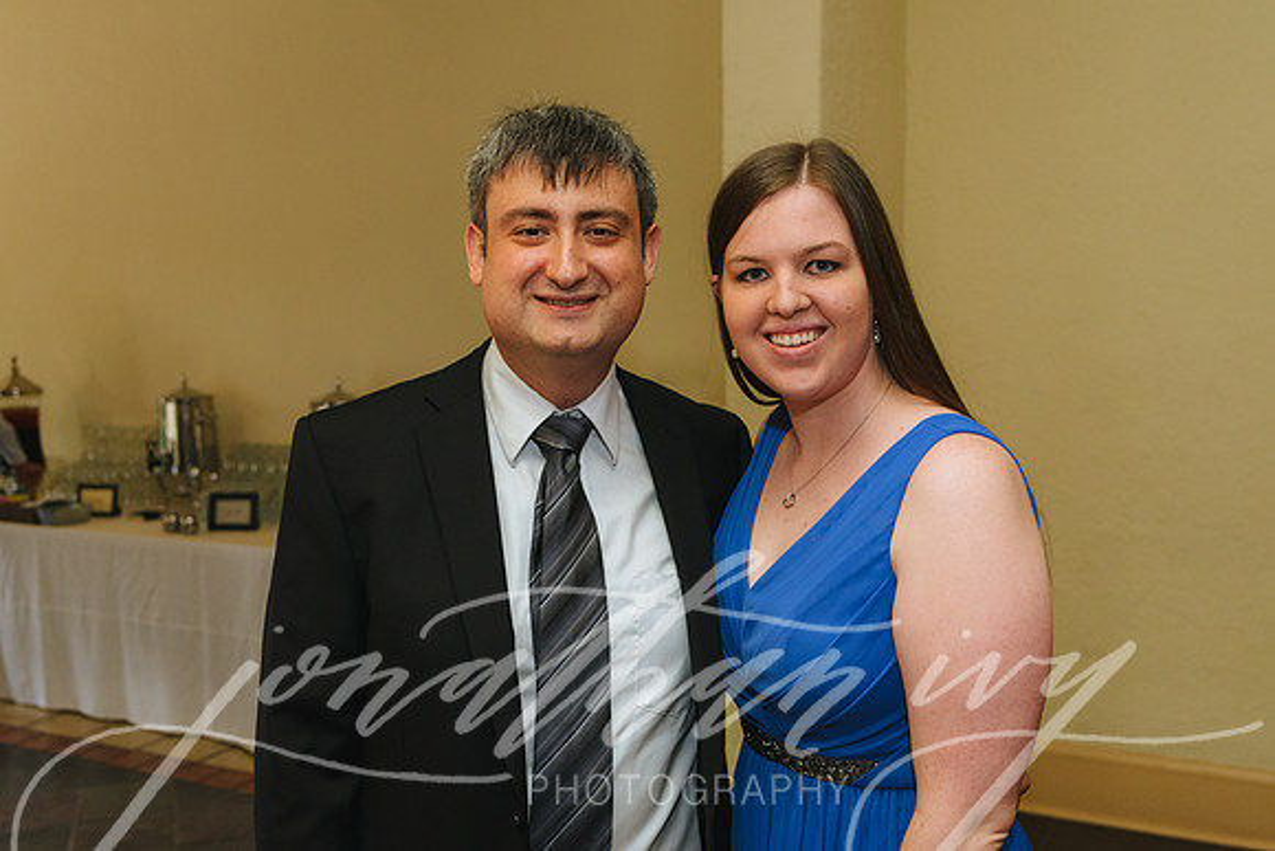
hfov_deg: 49.6
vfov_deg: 34.3
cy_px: 454
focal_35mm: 39
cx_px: 567
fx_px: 1377
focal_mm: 35
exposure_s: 1/160
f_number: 4
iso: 1600
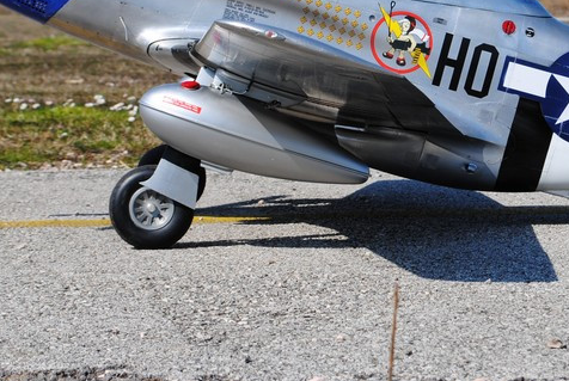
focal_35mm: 145
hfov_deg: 14.1
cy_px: -4
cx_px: 430
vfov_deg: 9.4
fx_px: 2297
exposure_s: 1/250
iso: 100
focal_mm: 45
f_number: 8
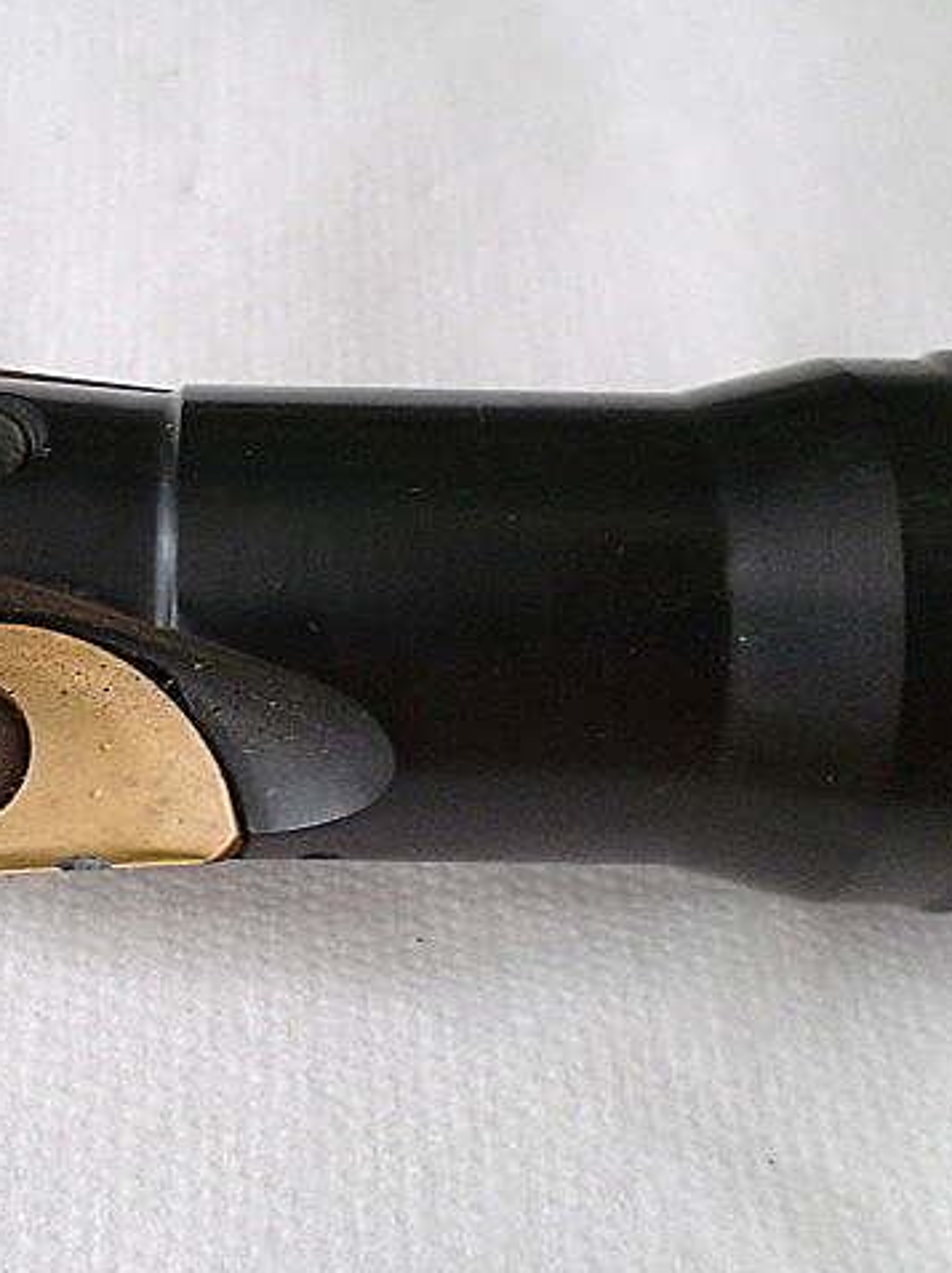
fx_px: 1726
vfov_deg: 40.5
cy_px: 635
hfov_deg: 30.5
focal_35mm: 47
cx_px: 285
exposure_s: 1/60
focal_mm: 6.3
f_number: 3.1
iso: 400
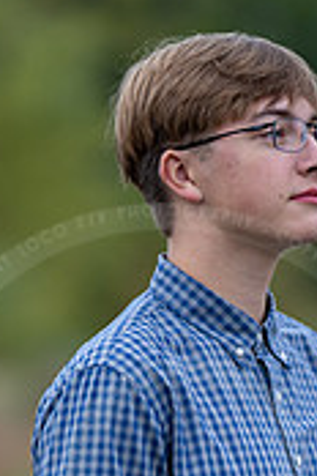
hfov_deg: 6.2
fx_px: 2906
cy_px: 536
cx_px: 238
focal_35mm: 220
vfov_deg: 9.3
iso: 500
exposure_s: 1/400
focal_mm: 85
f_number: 1.2
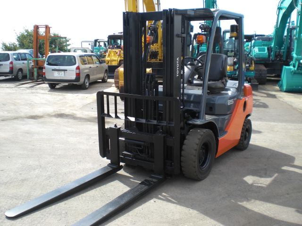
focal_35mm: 38
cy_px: 113
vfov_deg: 37.7
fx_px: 332
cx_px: 151
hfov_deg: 49.0
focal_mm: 6.3
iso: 64
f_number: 3.1
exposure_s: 1/400
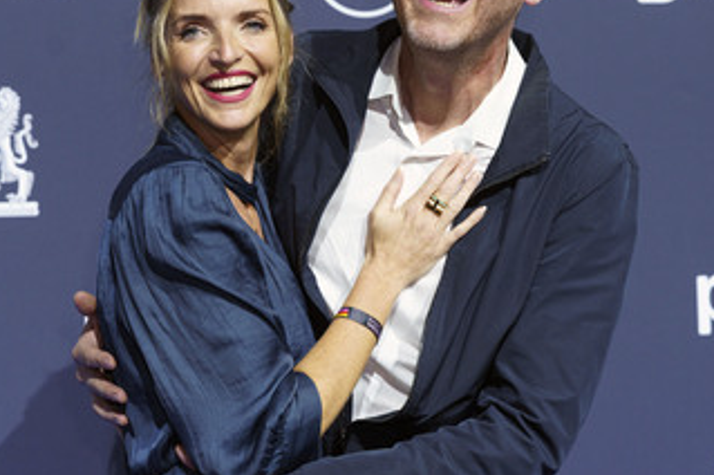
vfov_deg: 13.8
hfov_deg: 20.6
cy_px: 141
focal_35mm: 99
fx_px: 1961
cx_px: 350
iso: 1250
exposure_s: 1/250
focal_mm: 70
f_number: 4.5
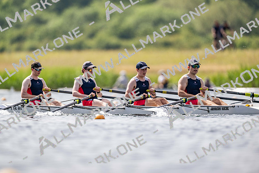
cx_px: 130
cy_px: 86
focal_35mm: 600
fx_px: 4317
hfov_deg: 3.4
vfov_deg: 2.3
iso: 160
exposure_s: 1/2500
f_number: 4
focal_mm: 600
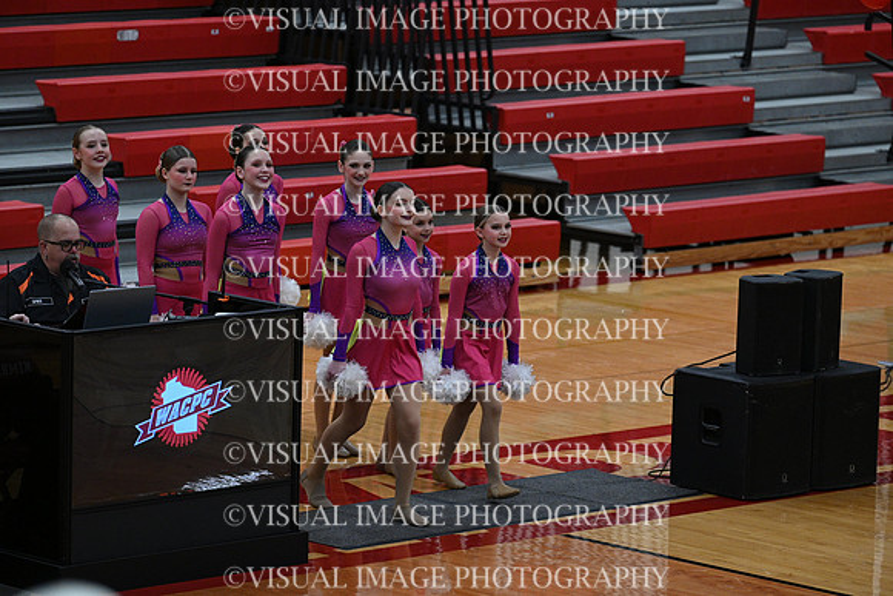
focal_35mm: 200
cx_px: 446
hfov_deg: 10.3
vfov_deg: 6.9
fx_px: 4962
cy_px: 298
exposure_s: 1/400
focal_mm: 200
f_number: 4
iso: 4000
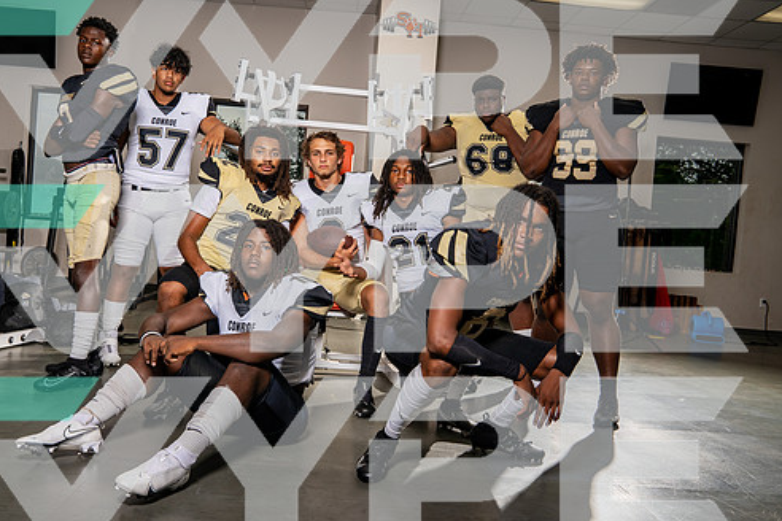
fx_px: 717
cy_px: 269
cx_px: 343
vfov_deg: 40.0
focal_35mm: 33
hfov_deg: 57.1
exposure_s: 1/200
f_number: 8
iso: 100
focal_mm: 28
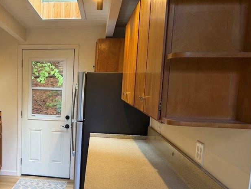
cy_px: 128
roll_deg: -0.9
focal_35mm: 40
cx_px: 45
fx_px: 290
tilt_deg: -9.0
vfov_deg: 35.6
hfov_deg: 44.2
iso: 125
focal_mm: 6.76
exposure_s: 1/60
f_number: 1.78
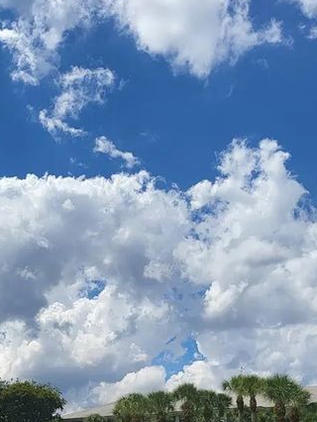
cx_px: 72
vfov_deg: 38.3
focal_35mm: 48
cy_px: 332
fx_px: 586
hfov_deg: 29.7
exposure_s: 1/10000
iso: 40
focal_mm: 5
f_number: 1.8
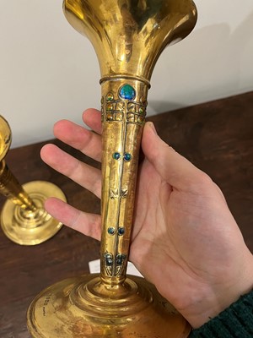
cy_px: 169
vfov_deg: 67.3
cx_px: 126
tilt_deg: -63.8
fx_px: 253
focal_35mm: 26
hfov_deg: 53.1
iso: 200
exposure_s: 1/50
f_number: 1.6
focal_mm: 5.1
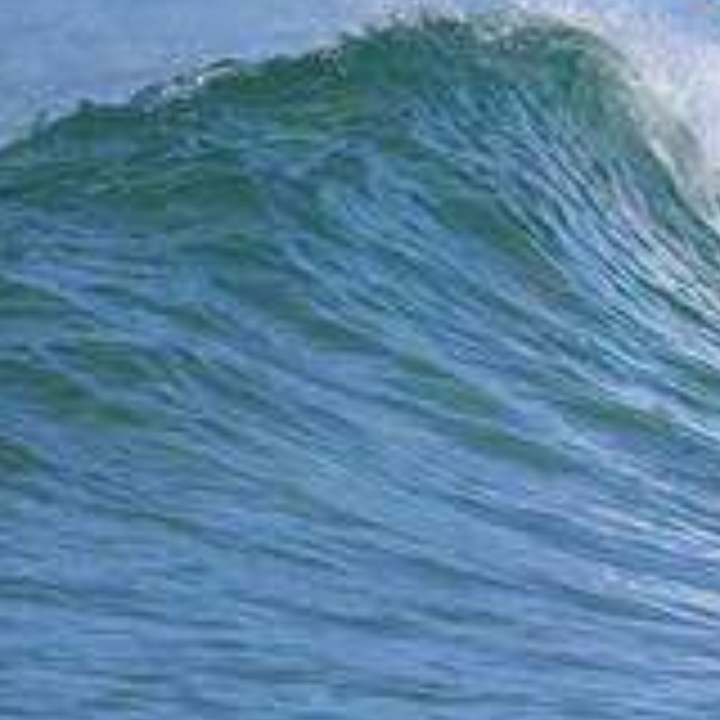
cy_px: 236
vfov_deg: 0.9
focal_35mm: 1915
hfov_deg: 0.9
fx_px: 45064
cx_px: 1256
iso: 720
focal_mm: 620
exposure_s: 1/2000
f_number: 11
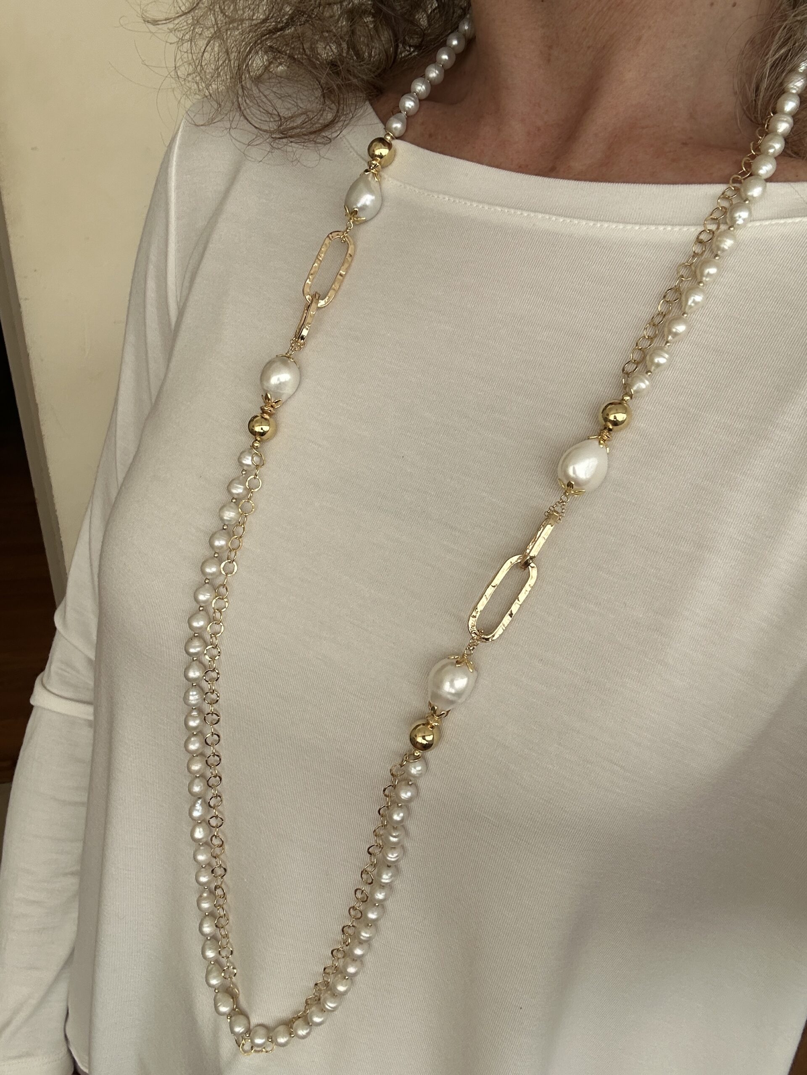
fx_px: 933
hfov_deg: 46.8
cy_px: 538
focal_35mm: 30
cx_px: 404
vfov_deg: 60.0
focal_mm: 2.69
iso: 25
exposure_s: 1/277
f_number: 1.9
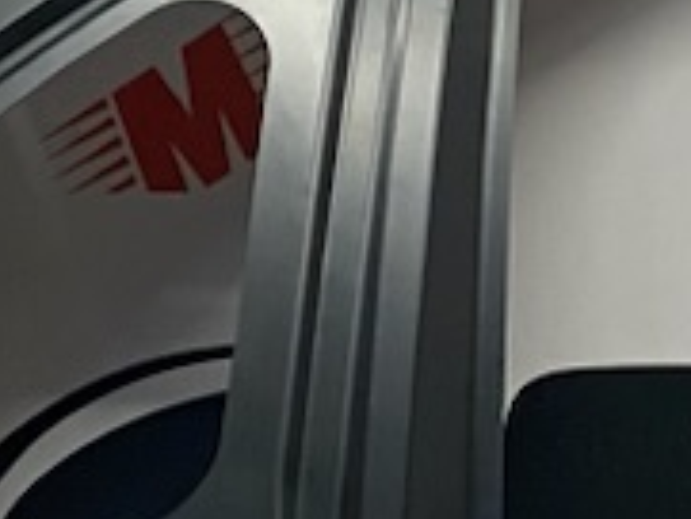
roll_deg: -2.6
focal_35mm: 184
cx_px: 771
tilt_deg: -5.7
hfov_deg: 10.6
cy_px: 904
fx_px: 3675
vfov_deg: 7.8
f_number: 1.8
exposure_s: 1/83
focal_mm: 4.25
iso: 125
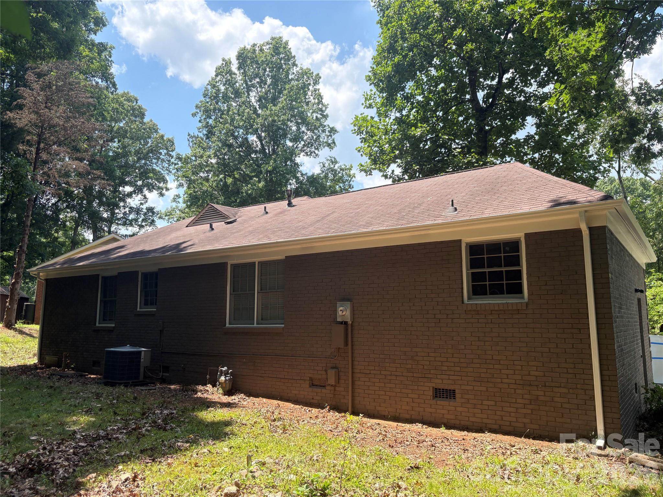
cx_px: 332
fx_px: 498
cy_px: 248
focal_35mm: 26
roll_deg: +1.4
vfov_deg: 53.1
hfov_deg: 67.3
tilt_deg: +9.0
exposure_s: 1/1311
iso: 64
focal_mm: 5.96
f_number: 1.6
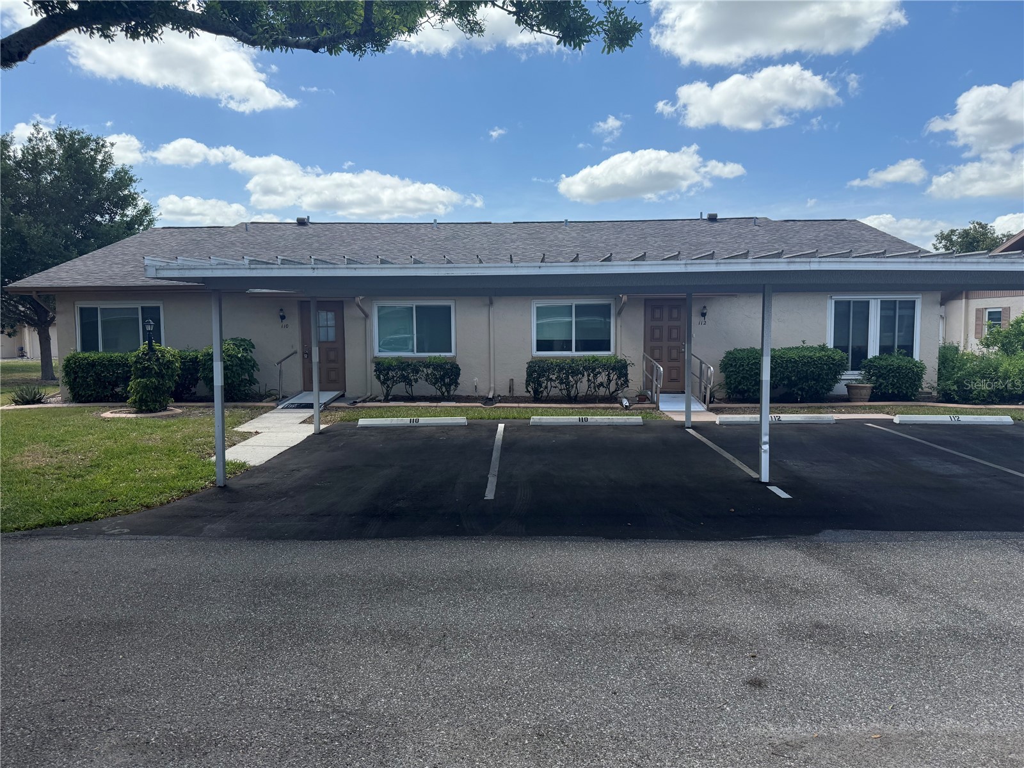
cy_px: 384
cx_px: 512
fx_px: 710
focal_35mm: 24
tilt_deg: -3.8
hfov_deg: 71.6
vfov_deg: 56.8
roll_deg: +0.2
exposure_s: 1/4405
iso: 100
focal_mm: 6.76
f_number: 1.78
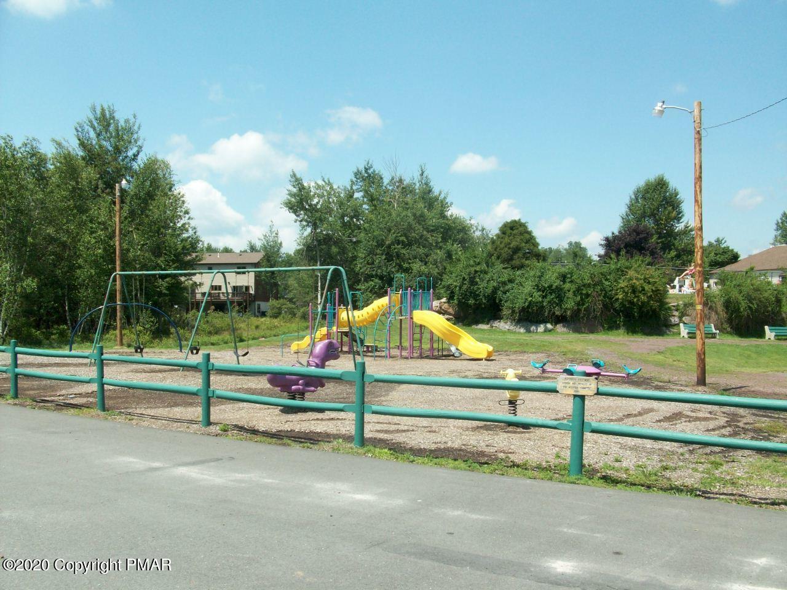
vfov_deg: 41.8
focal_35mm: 34
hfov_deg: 54.0
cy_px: 295
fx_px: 773
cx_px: 394
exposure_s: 1/250
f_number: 5.5
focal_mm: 5.7
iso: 64
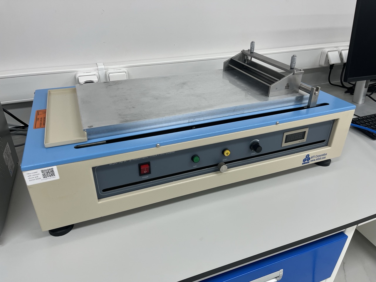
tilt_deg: -30.1
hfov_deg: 67.3
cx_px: 188
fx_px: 282
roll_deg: -0.7
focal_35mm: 26
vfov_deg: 53.1
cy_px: 141
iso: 50
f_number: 1.6
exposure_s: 1/100
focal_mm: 5.1
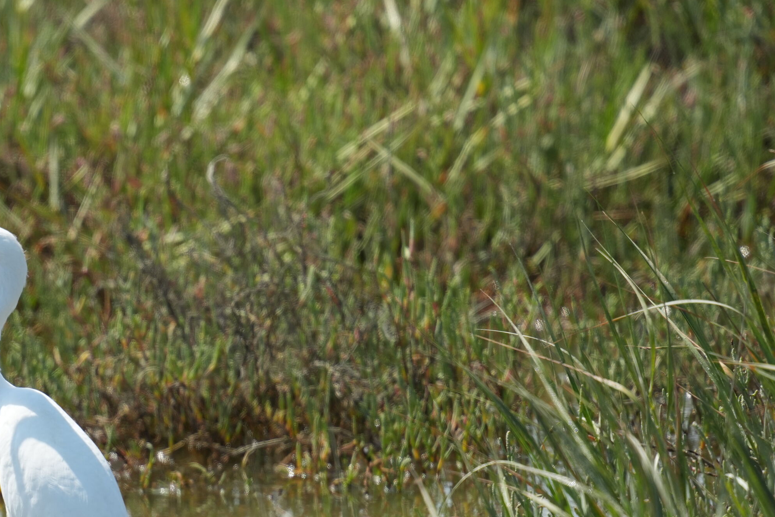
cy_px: 433
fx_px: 27939
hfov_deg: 1.6
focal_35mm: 1298
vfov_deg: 1.1
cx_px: 57
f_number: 5.6
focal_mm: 600
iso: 500
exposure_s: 1/1250
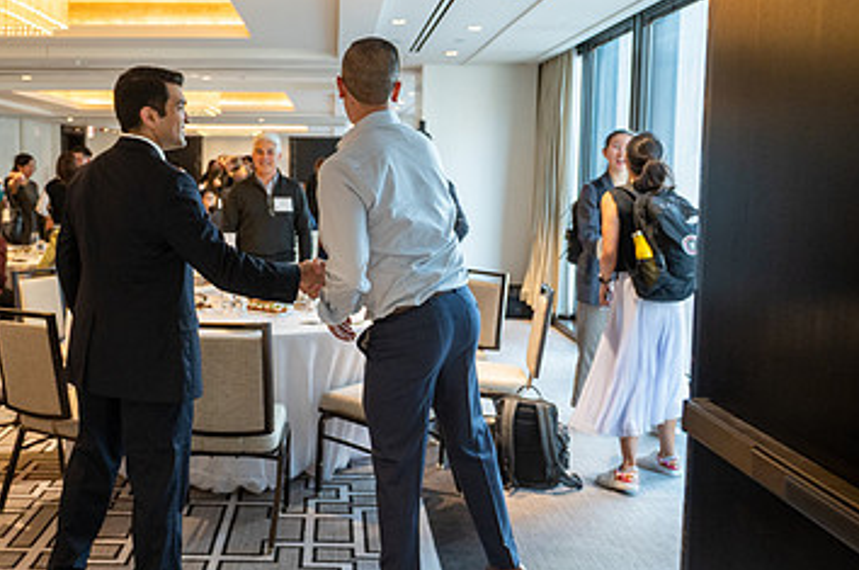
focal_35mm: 41
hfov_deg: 46.9
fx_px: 977
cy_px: 264
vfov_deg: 32.5
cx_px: 308
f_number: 4
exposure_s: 1/50
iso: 1600
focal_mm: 25
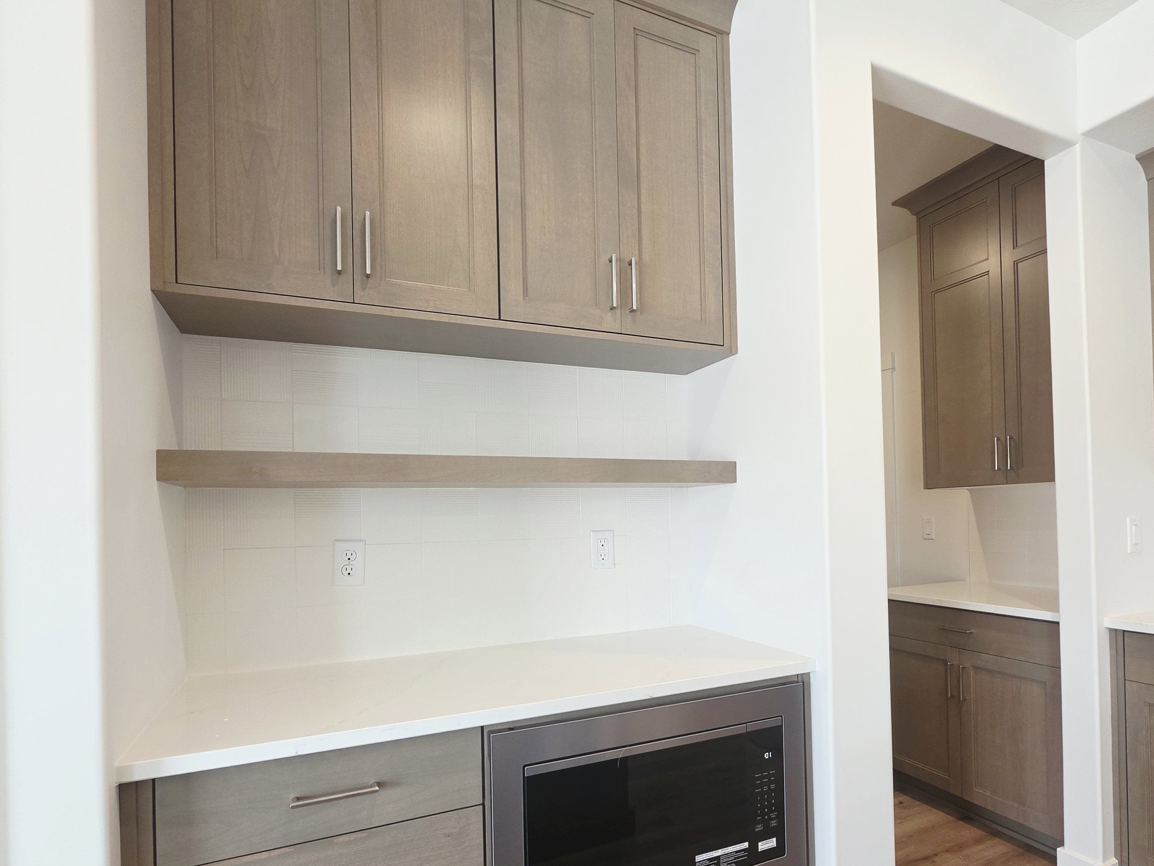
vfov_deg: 68.0
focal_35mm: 19
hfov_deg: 83.8
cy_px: 518
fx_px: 633
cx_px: 680
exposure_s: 1/120
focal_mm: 2.2
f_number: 1.9
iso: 100
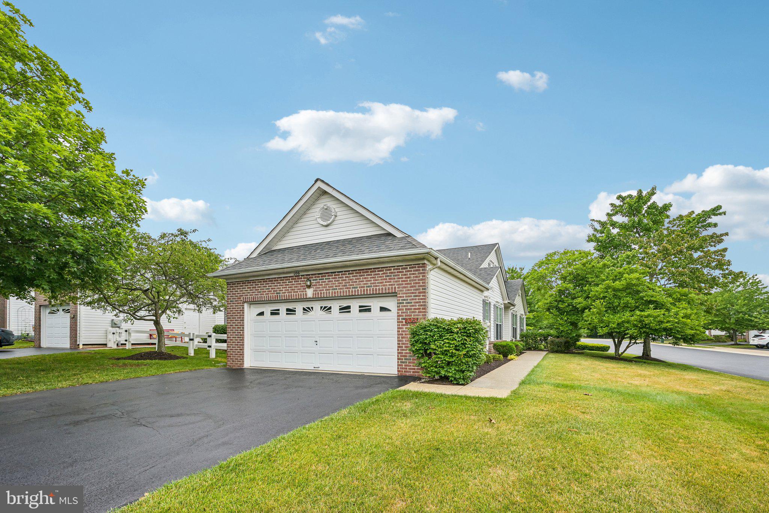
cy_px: 256
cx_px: 384
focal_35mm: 15
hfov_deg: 100.4
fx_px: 320
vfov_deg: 77.3
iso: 100
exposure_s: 1/100
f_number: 8
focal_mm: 15
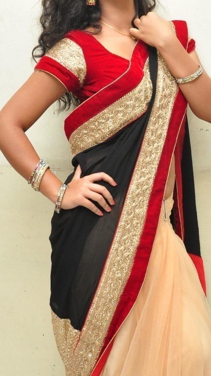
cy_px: 223
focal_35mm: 71
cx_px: 125
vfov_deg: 29.7
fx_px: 706
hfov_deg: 17.0
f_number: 7.1
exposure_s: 1/125
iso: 1600
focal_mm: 25
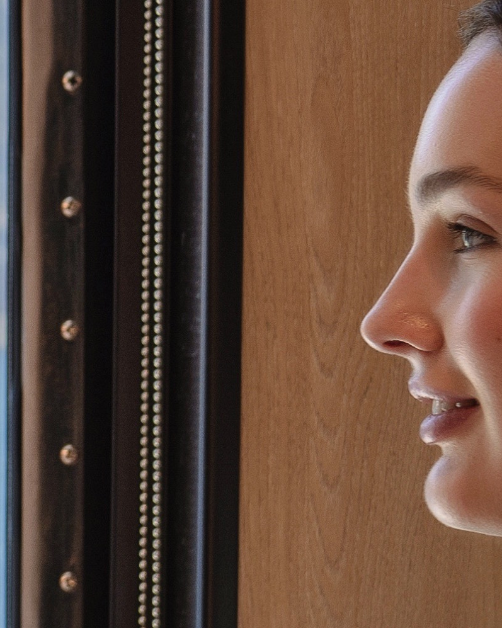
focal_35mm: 226
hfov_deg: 6.7
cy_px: 340
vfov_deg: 8.6
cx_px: -409
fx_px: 4199
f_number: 4
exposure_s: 1/100
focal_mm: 30
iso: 200
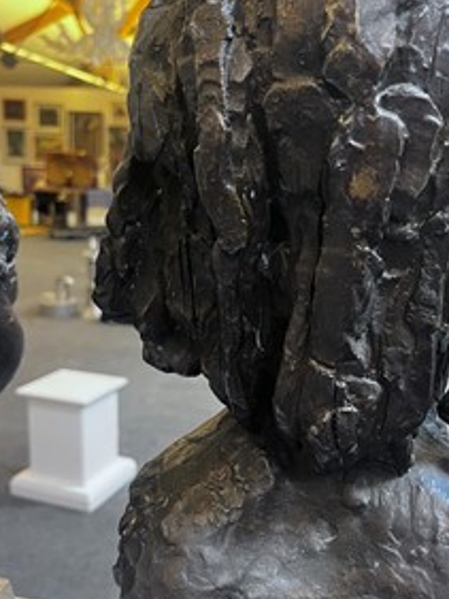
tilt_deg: -13.7
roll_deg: -2.8
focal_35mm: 37
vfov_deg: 50.1
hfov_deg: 38.7
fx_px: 639
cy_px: 324
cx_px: 236
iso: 320
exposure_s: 1/50
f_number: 1.6
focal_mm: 5.1
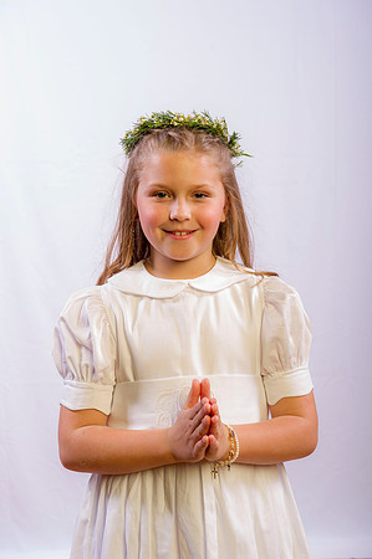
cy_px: 280
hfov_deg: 21.9
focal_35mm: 62
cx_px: 186
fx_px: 963
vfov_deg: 32.4
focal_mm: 62
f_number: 8
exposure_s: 1/200
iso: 100
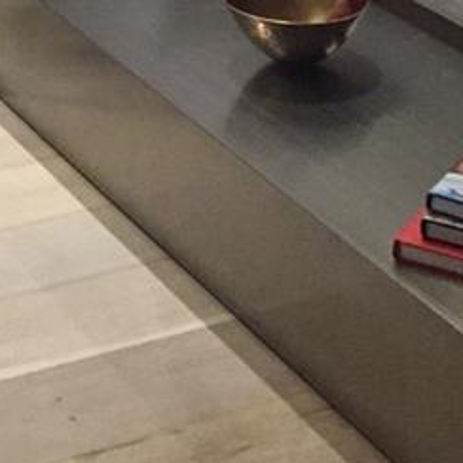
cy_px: -364
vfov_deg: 12.6
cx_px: -34
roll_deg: +2.2
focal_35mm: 126
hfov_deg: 13.6
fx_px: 1907
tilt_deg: -10.7
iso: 250
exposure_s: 1/30
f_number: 2.2
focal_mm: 4.15
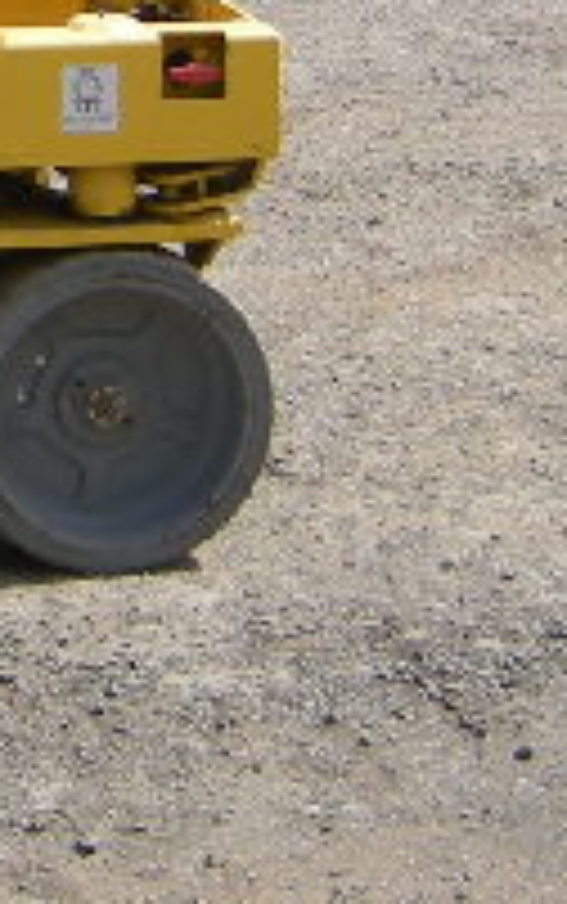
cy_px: -333
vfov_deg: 13.3
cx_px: -774
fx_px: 3725
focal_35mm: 151
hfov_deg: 8.1
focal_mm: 4.7
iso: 64
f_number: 5.6
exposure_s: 1/170
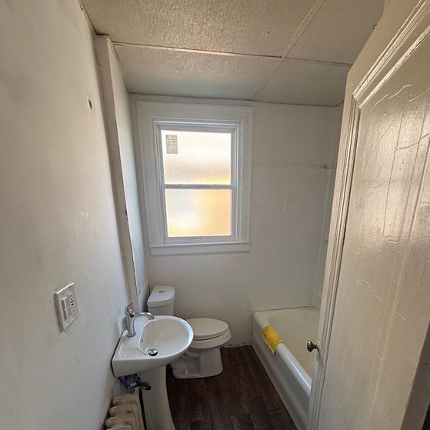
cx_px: 217
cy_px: 282
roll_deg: +0.5
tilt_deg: -17.2
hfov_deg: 84.0
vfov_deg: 81.5
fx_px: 239
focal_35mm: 17
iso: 100
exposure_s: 1/99
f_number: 2.2
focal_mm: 2.22
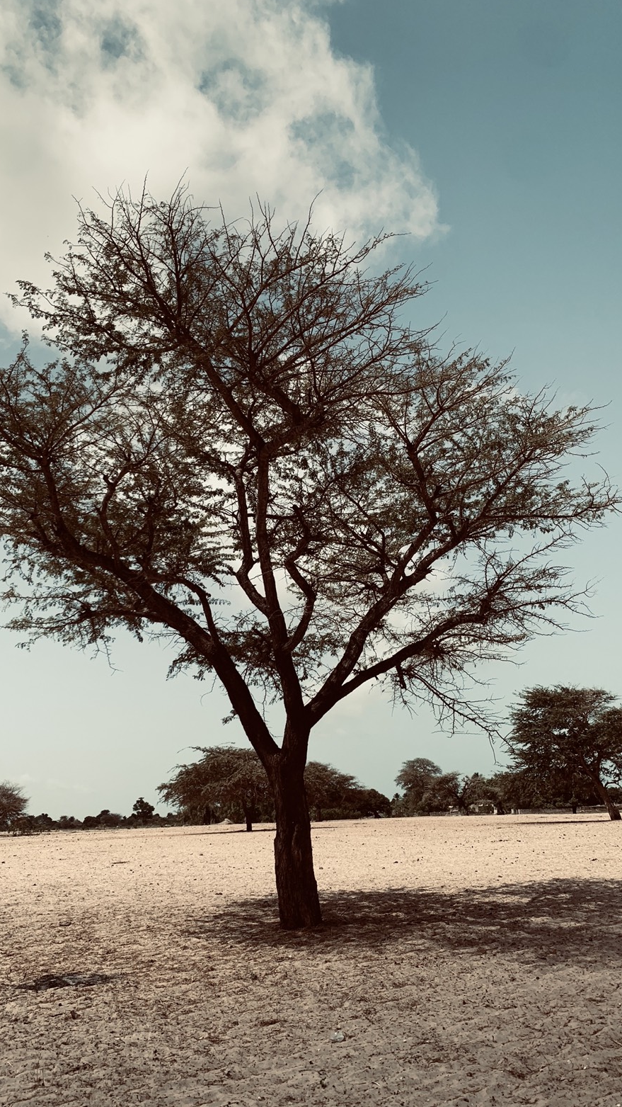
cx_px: 264
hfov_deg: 40.1
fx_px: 850
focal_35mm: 29
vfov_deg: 66.1
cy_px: 552
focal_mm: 4.25
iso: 25
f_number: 1.8
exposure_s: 1/3185
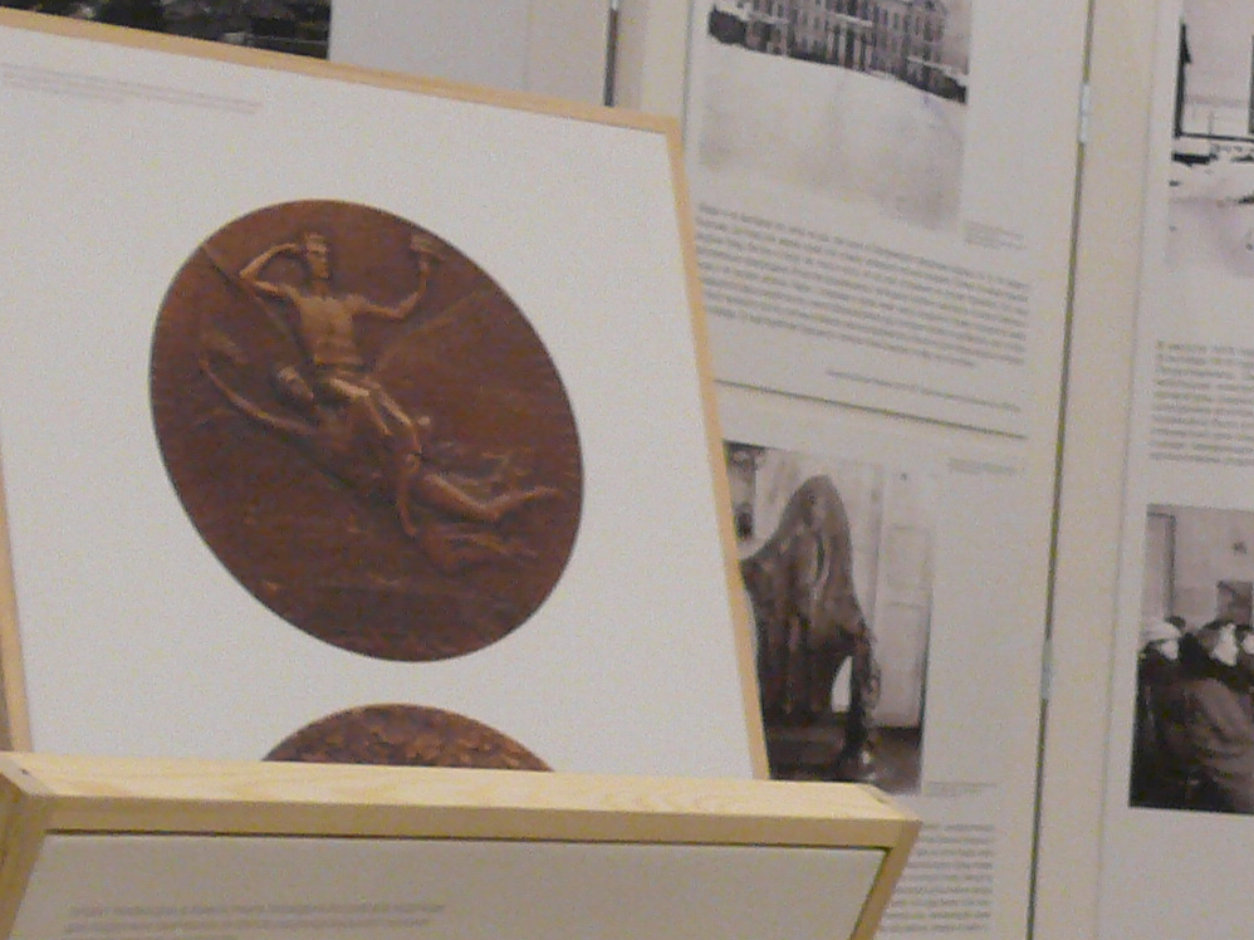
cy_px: 1331
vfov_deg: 11.2
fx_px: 4636
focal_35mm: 128
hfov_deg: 14.7
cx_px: 1657
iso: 200
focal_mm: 7.4
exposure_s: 1/15
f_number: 2.8
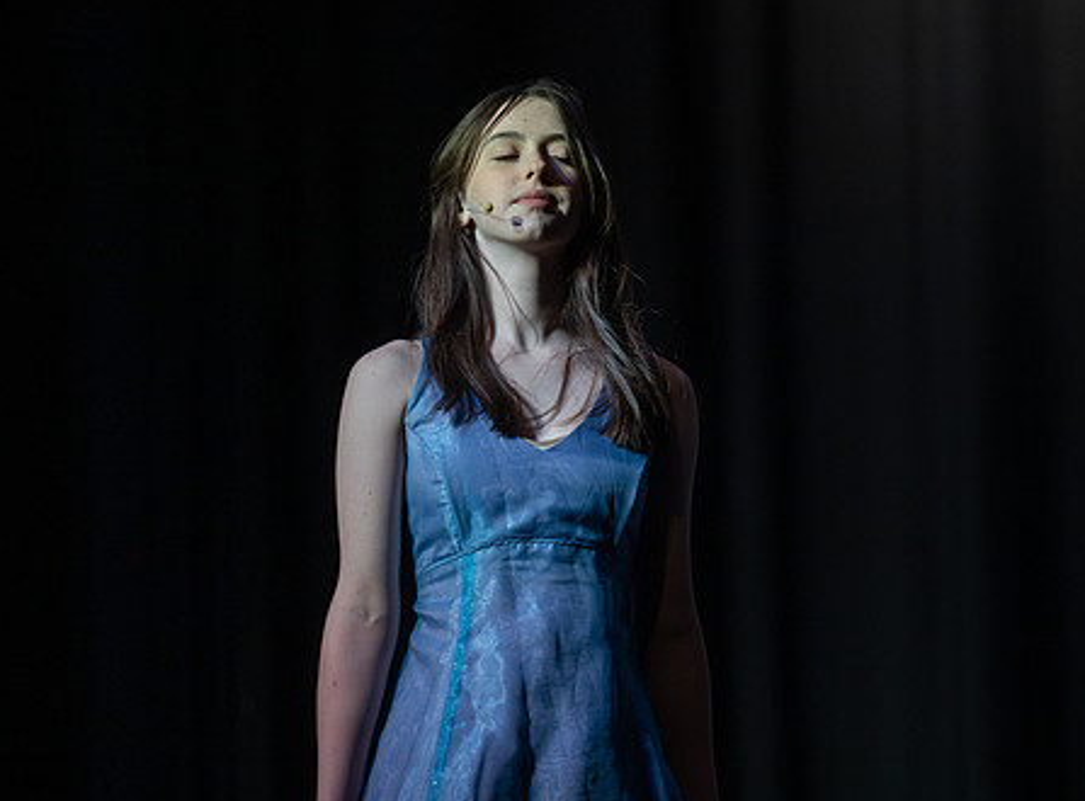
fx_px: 7106
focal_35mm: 228
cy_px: 441
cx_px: 651
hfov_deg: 8.7
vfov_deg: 6.5
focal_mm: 145
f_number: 2.8
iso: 320
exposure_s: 1/320
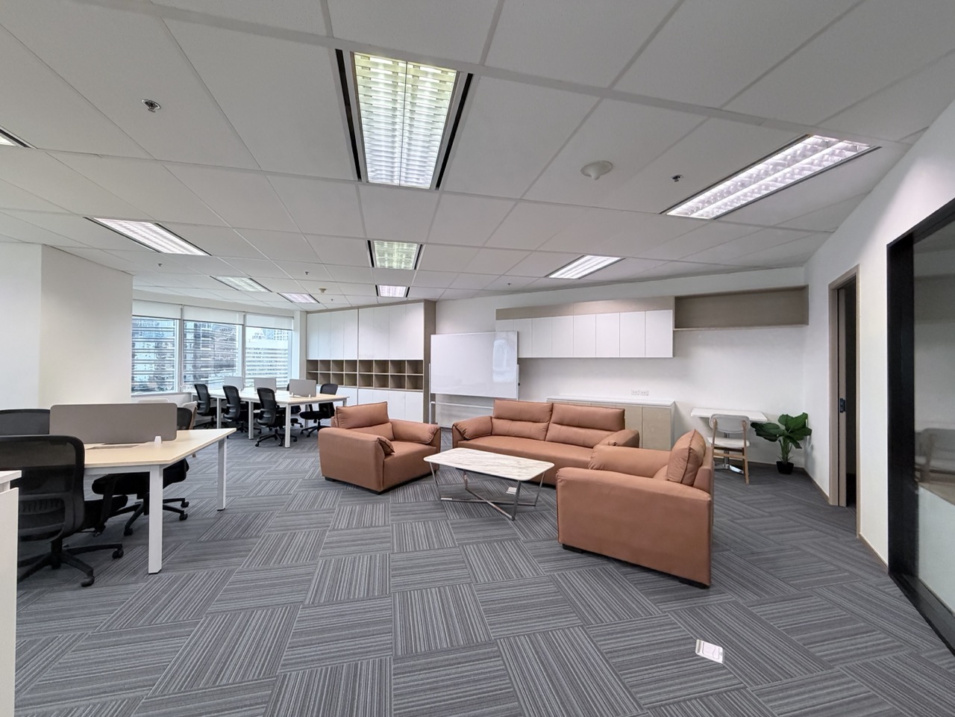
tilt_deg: +0.6
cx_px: 478
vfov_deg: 85.7
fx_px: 386
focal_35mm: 14
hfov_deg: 102.1
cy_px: 358
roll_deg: +0.1
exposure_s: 1/100
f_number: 2.2
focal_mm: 2.22
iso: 200
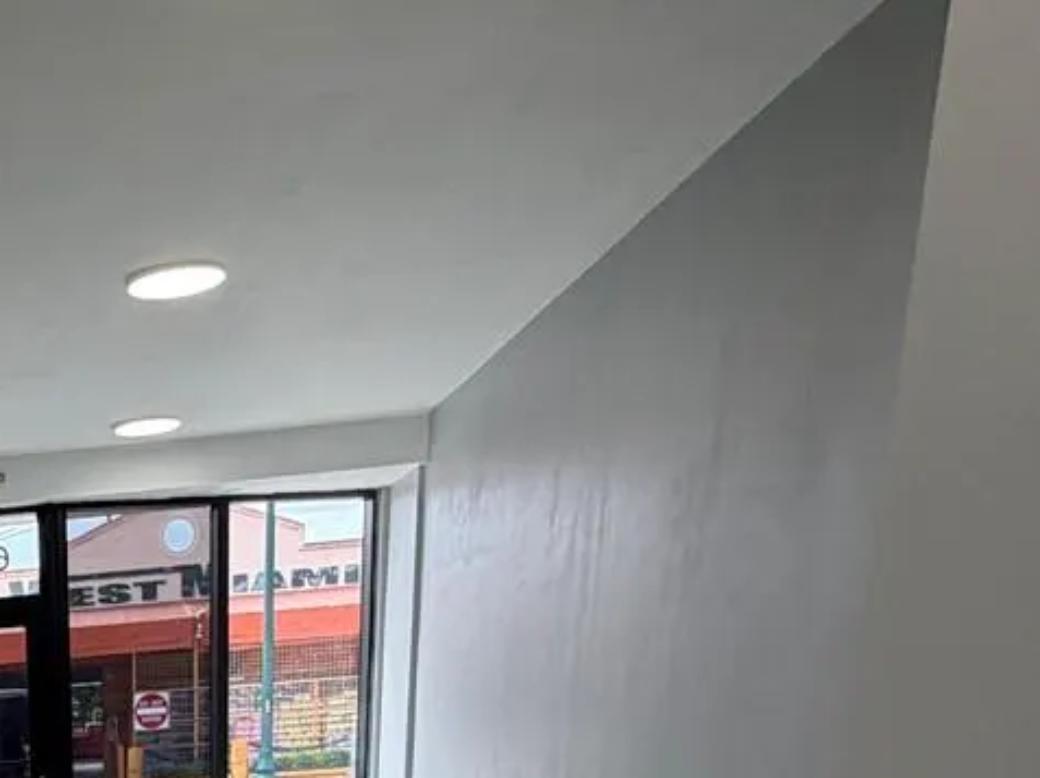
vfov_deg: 23.5
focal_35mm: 47
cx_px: -85
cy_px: 1220
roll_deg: +4.4
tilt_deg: -17.6
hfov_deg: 35.1
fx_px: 1411
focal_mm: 2.22
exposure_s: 1/120
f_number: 2.2
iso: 64
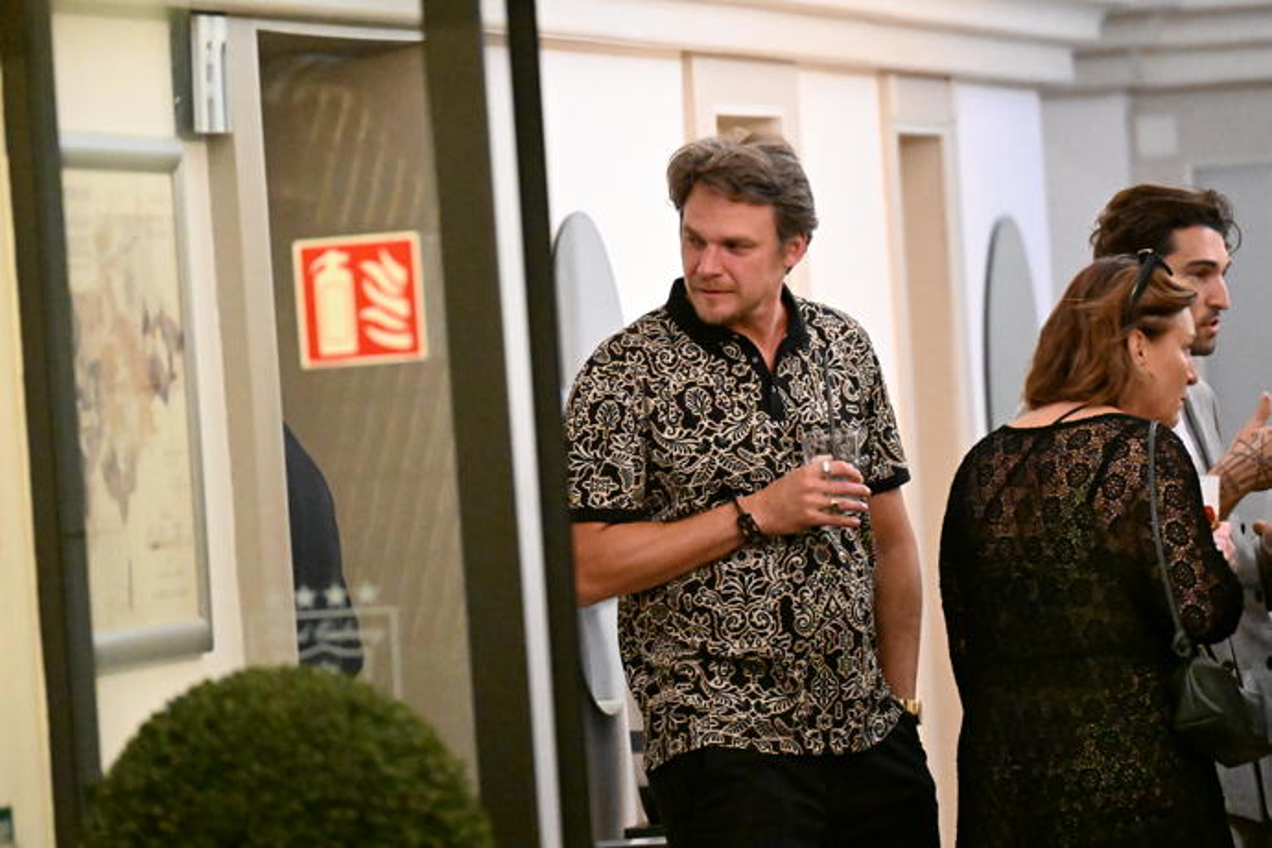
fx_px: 10599
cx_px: 636
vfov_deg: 4.6
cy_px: 424
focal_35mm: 300
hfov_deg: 6.9
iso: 20000
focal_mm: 200
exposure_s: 1/500
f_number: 2.8
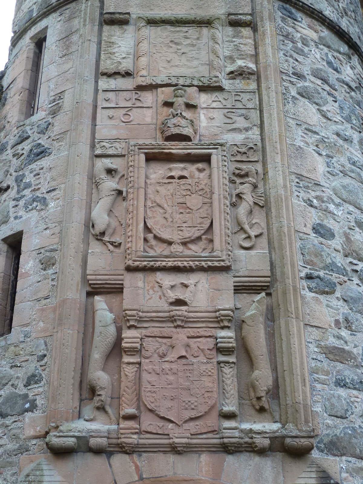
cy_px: 242
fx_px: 671
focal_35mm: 48
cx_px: 182
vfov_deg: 39.7
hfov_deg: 30.3
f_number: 3.8
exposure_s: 1/50
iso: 80
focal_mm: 7.9
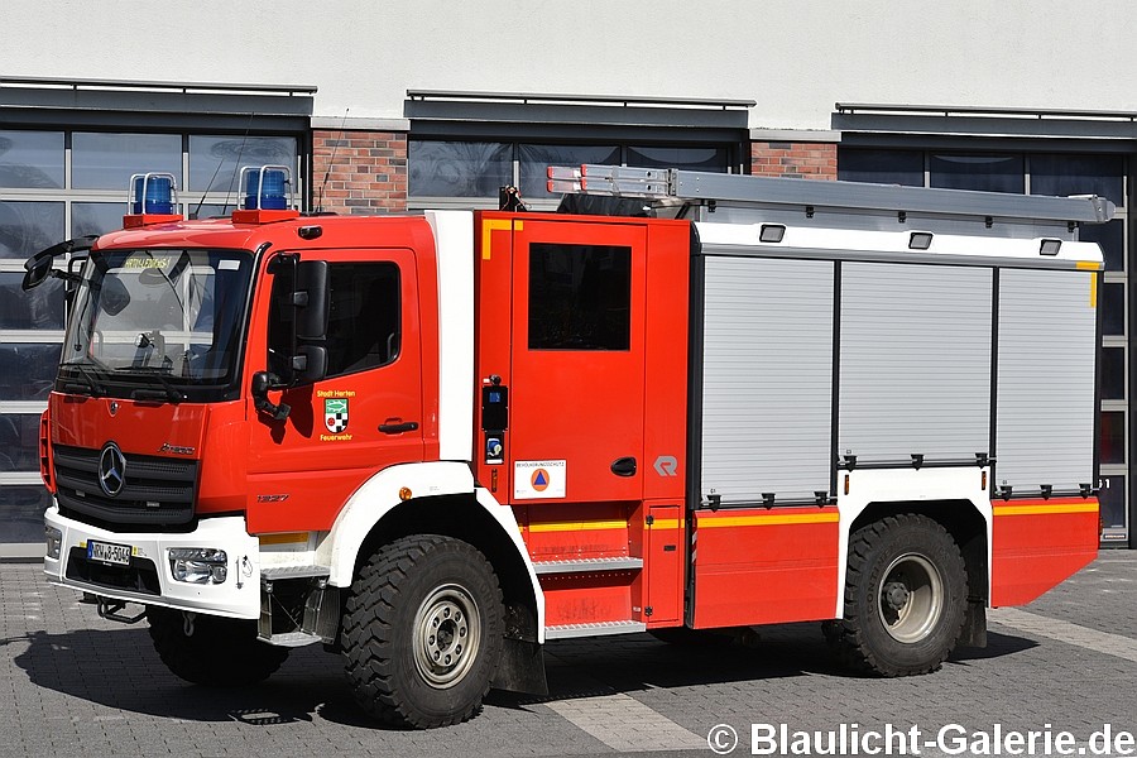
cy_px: 379
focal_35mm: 75
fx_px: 2369
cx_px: 568
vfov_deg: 18.2
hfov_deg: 27.0
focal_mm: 75
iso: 200
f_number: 10
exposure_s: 1/400
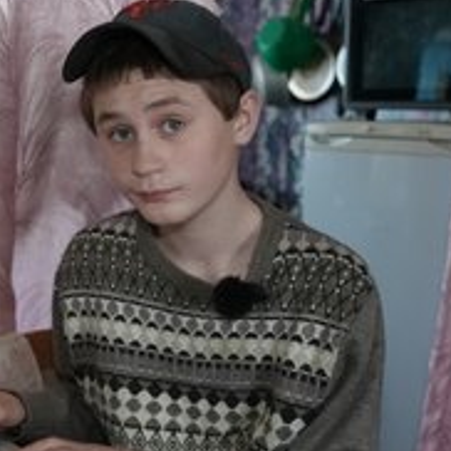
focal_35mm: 73
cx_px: 131
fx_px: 1076
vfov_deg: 23.6
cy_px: 274
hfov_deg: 23.5
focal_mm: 39
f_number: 4
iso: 8000
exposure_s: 1/160
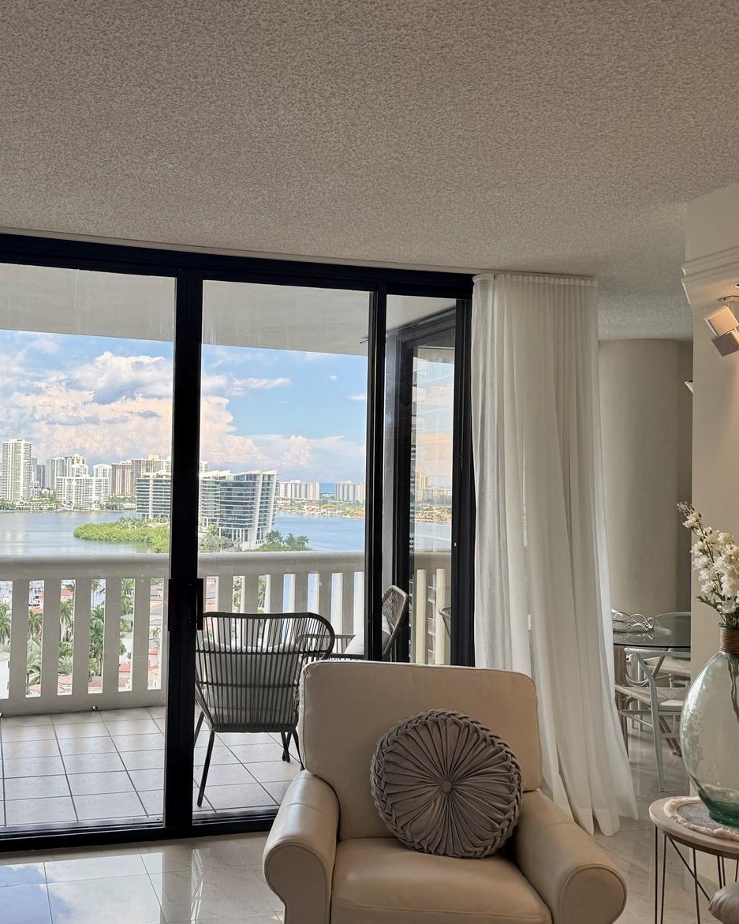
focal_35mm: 32
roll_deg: -1.4
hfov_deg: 44.6
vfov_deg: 55.7
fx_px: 875
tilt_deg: +0.6
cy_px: 458
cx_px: 205
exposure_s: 1/678
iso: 80
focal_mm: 6.76
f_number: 1.78
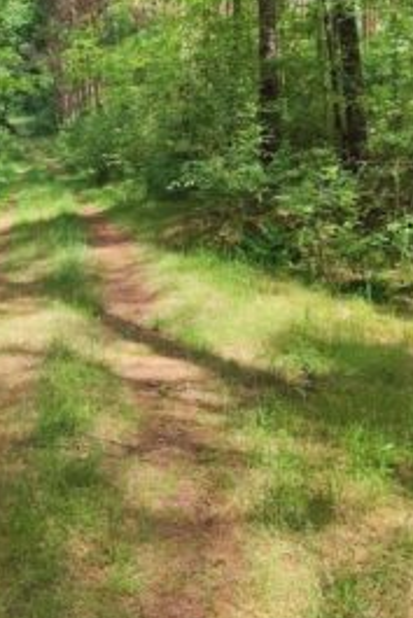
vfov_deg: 39.7
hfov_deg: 26.6
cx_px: 35
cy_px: 194
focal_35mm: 49
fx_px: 842
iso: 50
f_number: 1.79
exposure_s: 1/380
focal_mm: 4.7
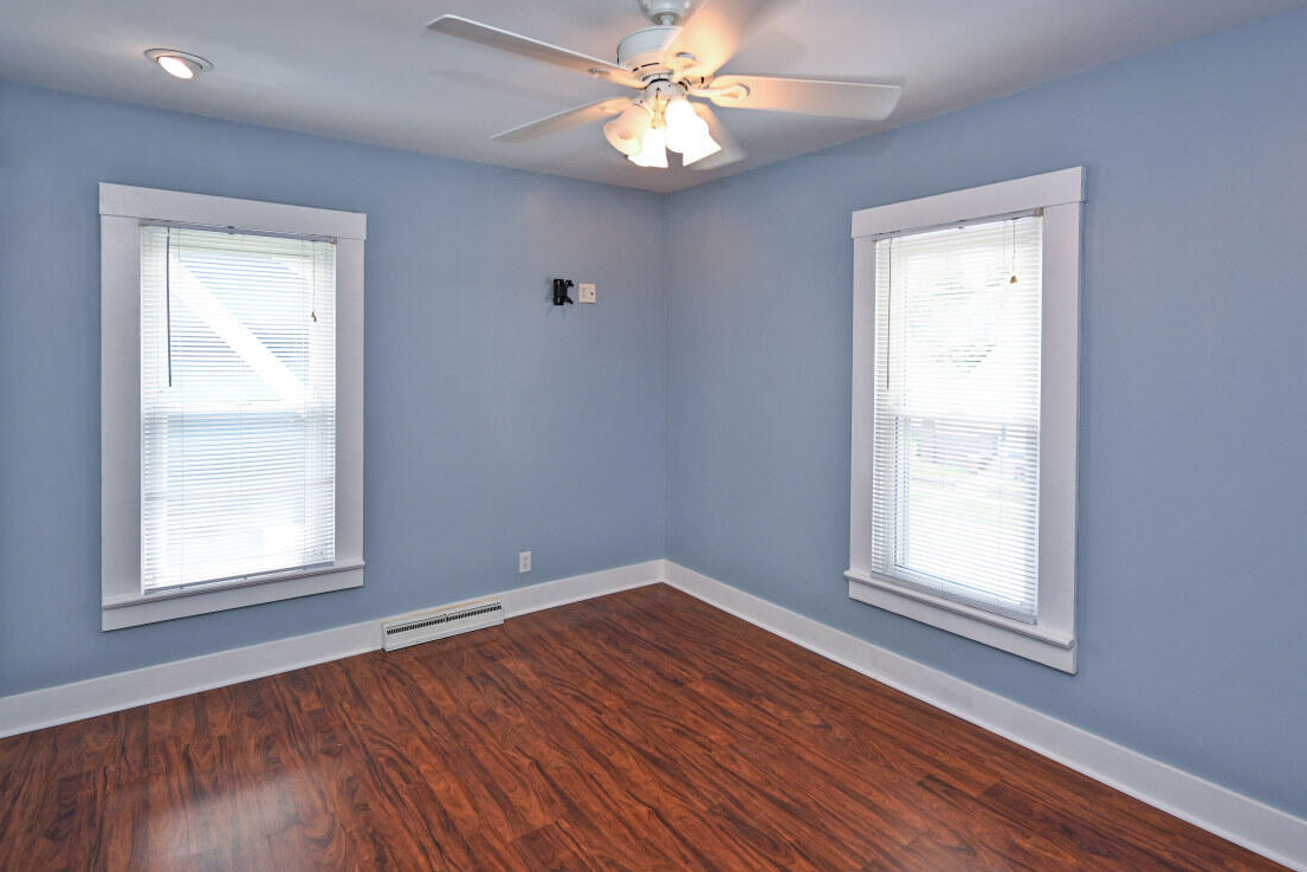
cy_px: 361
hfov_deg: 86.9
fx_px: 690
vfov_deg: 64.1
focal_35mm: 19
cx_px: 671
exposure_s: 1/80
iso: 200
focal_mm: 14
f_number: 4.5
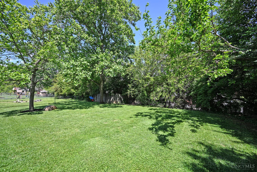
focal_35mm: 14
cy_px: 86
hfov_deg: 104.3
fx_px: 100
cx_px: 128
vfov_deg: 81.2
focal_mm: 14
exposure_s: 1/250
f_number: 5.6
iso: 125
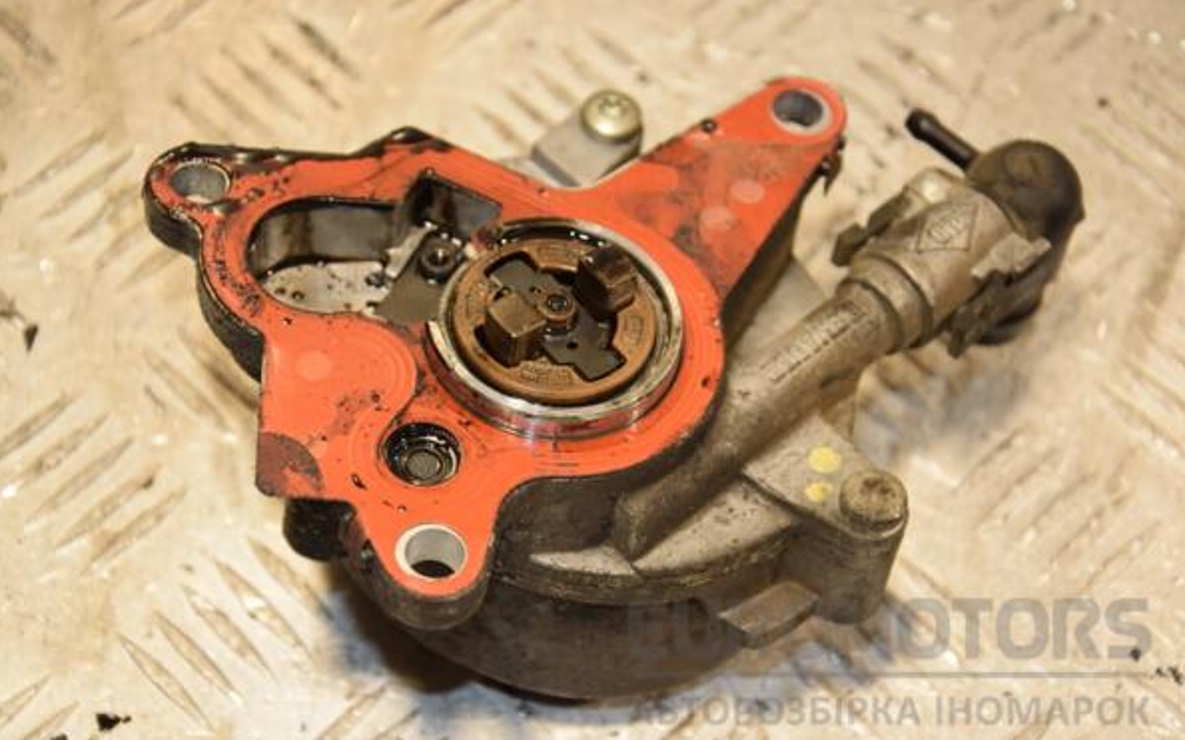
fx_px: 3293
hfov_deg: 20.4
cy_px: 363
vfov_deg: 12.8
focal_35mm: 102
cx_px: 591
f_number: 5.6
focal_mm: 66
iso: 800
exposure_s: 1/200
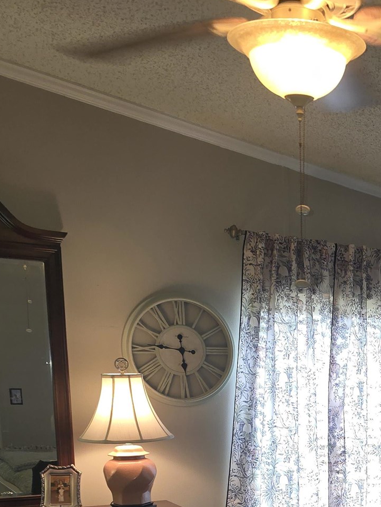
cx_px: 447
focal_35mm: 55
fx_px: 807
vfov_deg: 32.3
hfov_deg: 24.3
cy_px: 500
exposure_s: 1/60
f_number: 1.7
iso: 100
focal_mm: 6.3
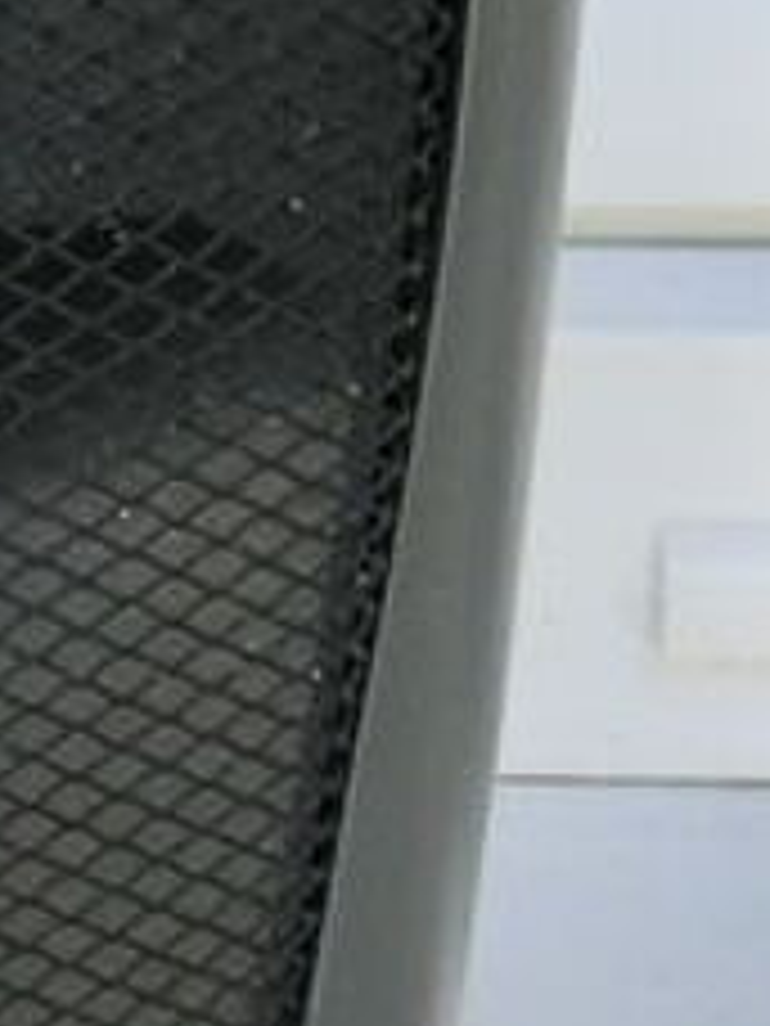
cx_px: -599
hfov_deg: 9.7
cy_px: 457
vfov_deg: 13.5
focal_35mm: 146
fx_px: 4330
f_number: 3.5
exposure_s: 1/125
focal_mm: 4.5
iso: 80
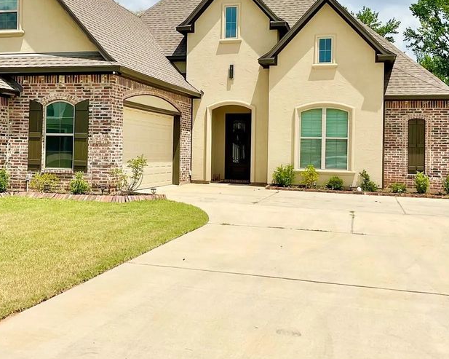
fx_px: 624
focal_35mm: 47
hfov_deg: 39.3
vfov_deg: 32.0
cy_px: 144
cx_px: 165
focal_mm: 3
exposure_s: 1/4065
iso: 16
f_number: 1.8
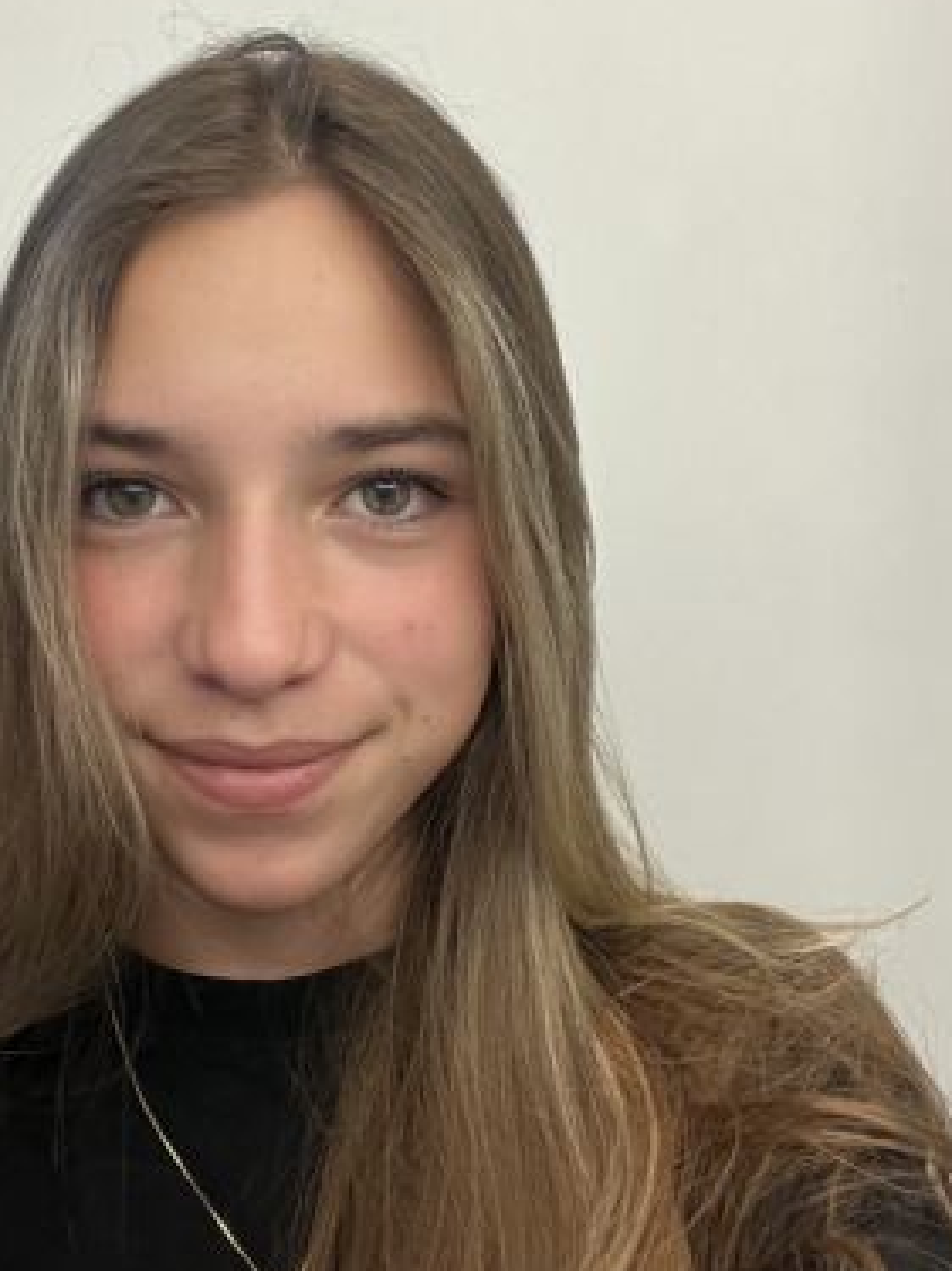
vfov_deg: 39.6
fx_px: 1761
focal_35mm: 48
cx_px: 342
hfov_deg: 30.1
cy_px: 536
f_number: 2.2
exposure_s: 1/60
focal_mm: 2.71
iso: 250
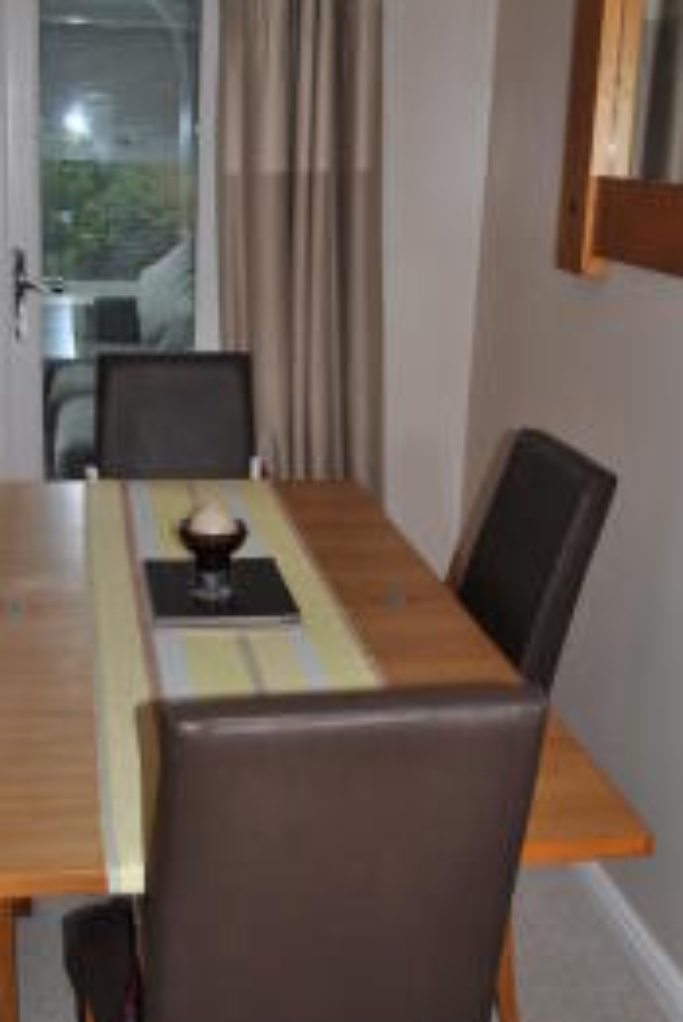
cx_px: 351
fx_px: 1279
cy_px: 560
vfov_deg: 43.5
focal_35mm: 45
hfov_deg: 29.9
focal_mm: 18
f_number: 3.5
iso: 200
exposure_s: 1/60
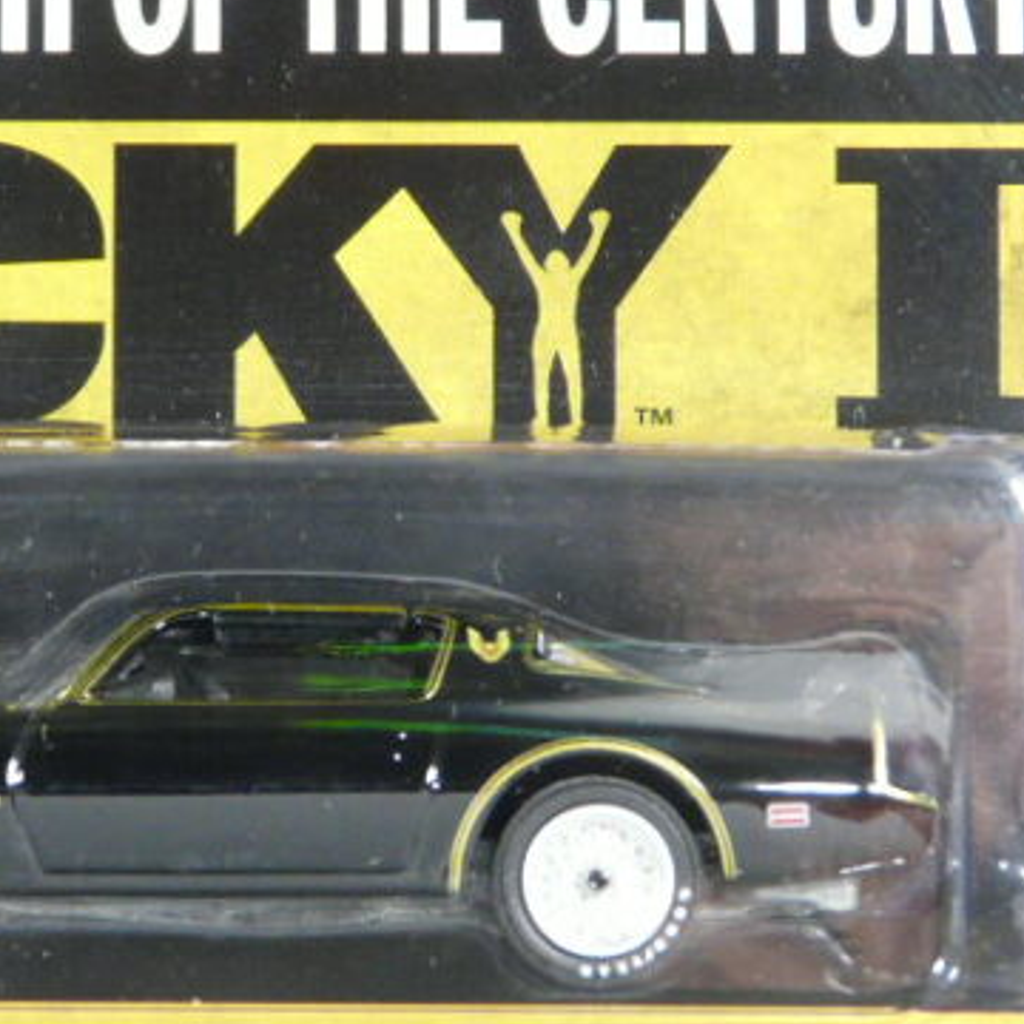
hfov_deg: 9.9
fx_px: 5924
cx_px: 213
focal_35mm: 177
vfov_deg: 9.9
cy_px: 526
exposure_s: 1/20
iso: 200
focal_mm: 12.3
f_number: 3.2
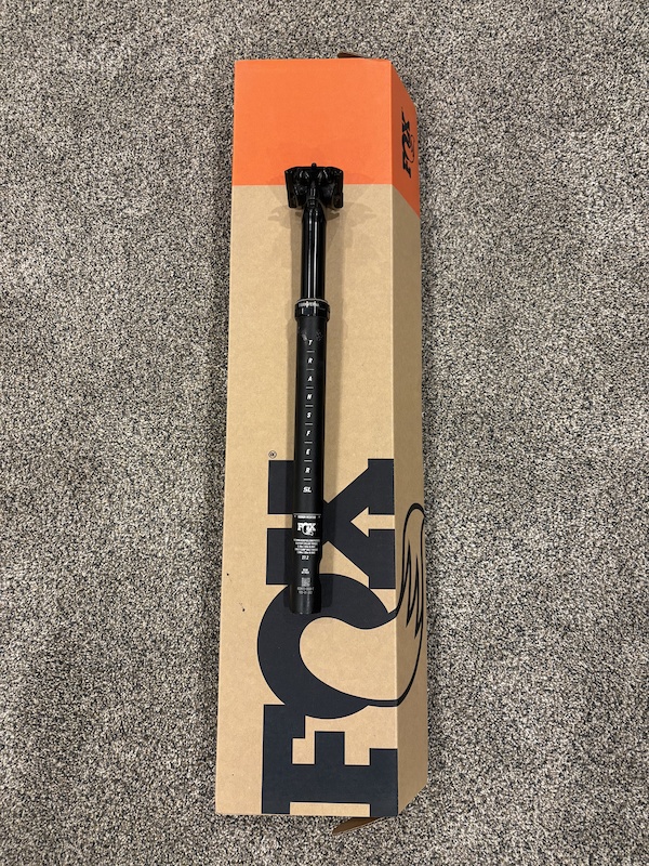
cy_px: 433
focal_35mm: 26
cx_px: 324
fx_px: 650
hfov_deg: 53.1
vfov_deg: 67.3
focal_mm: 5.96
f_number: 1.6
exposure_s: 1/60
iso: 250
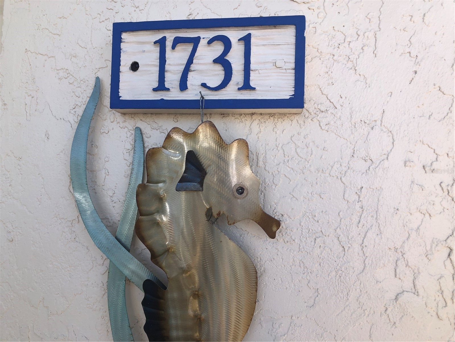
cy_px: 171
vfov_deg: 49.7
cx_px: 228
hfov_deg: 63.4
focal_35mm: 28
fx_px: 368
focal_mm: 3.99
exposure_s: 1/421
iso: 20
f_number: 1.8
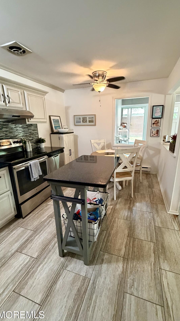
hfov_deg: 67.1
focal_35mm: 16
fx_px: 136
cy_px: 162
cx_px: 92
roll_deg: +2.5
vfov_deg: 99.4
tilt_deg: -14.7
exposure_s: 1/60
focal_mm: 2.22
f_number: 2.2
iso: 640
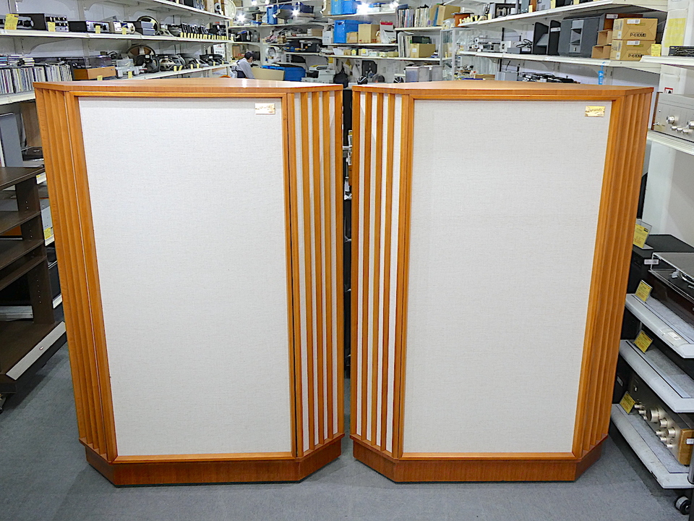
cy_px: 260
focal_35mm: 33
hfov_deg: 55.4
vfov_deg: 42.9
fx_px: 662
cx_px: 347
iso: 200
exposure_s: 1/13
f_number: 3.6
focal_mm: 5.8
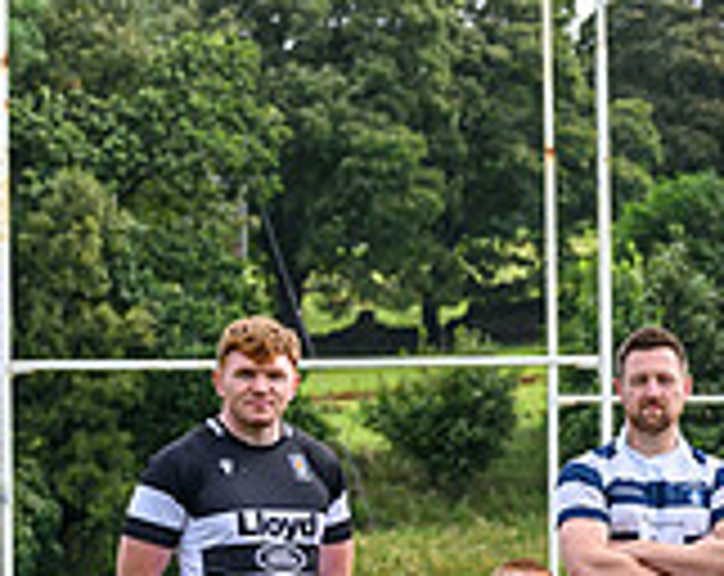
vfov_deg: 3.8
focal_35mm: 400
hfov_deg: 4.8
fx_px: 8550
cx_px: 1241
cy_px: 766
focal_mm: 110
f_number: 7.1
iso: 200
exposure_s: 1/250
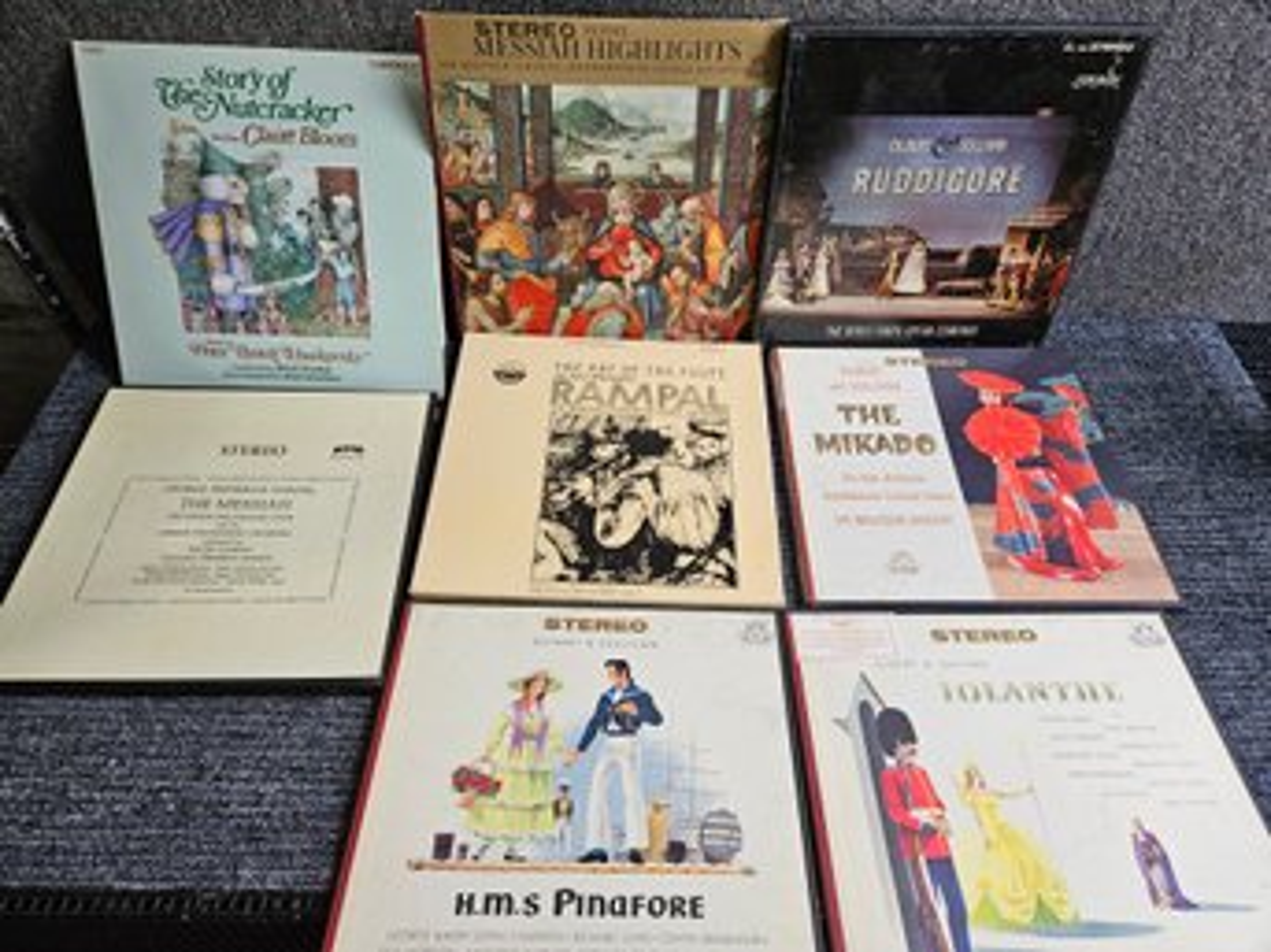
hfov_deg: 73.9
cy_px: 476
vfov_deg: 58.8
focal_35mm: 23
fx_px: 844
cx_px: 636
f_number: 1.8
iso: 125
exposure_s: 1/120
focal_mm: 5.4
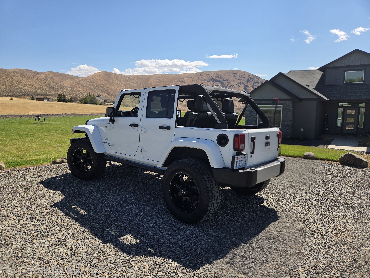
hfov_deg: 73.9
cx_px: 185
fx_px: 246
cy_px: 139
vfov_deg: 58.9
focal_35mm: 23
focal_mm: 5.4
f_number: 1.8
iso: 80
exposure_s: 1/5000
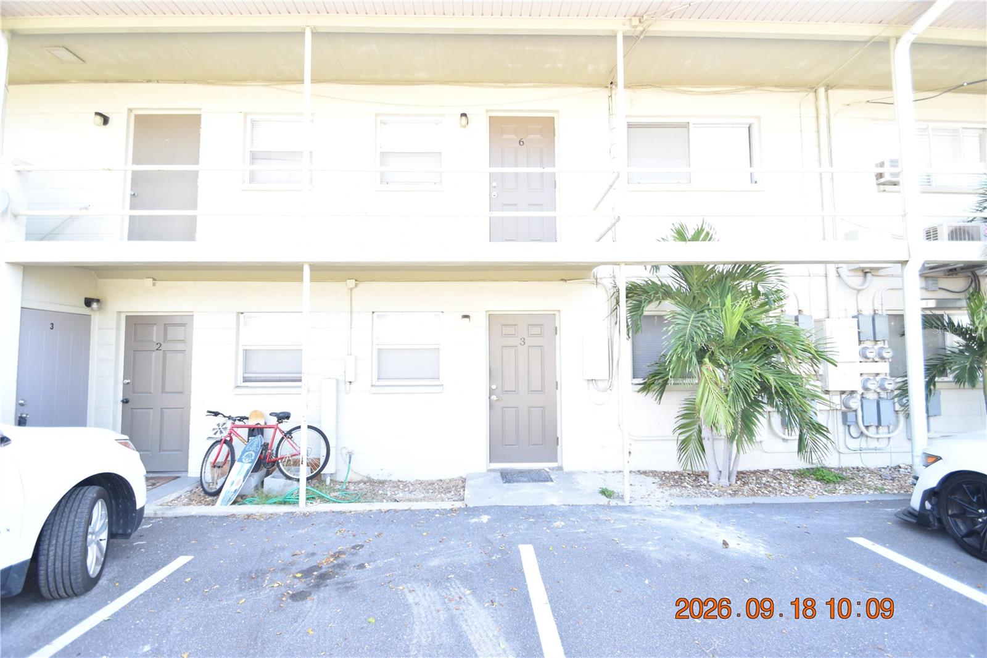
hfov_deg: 100.4
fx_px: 411
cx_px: 494
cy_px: 329
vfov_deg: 77.3
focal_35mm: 15
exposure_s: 1/90
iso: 400
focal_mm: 10
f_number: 4.8
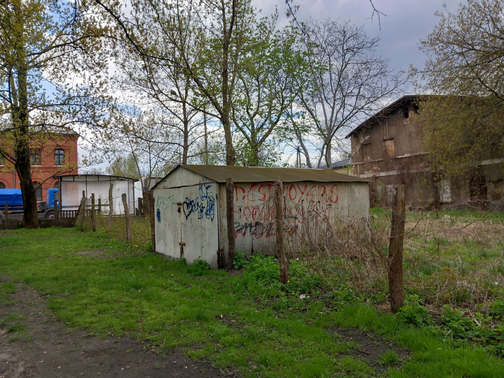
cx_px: 252
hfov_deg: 65.3
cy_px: 189
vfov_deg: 51.4
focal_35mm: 27
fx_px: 393
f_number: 1.8
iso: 20
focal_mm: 4
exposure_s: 1/211
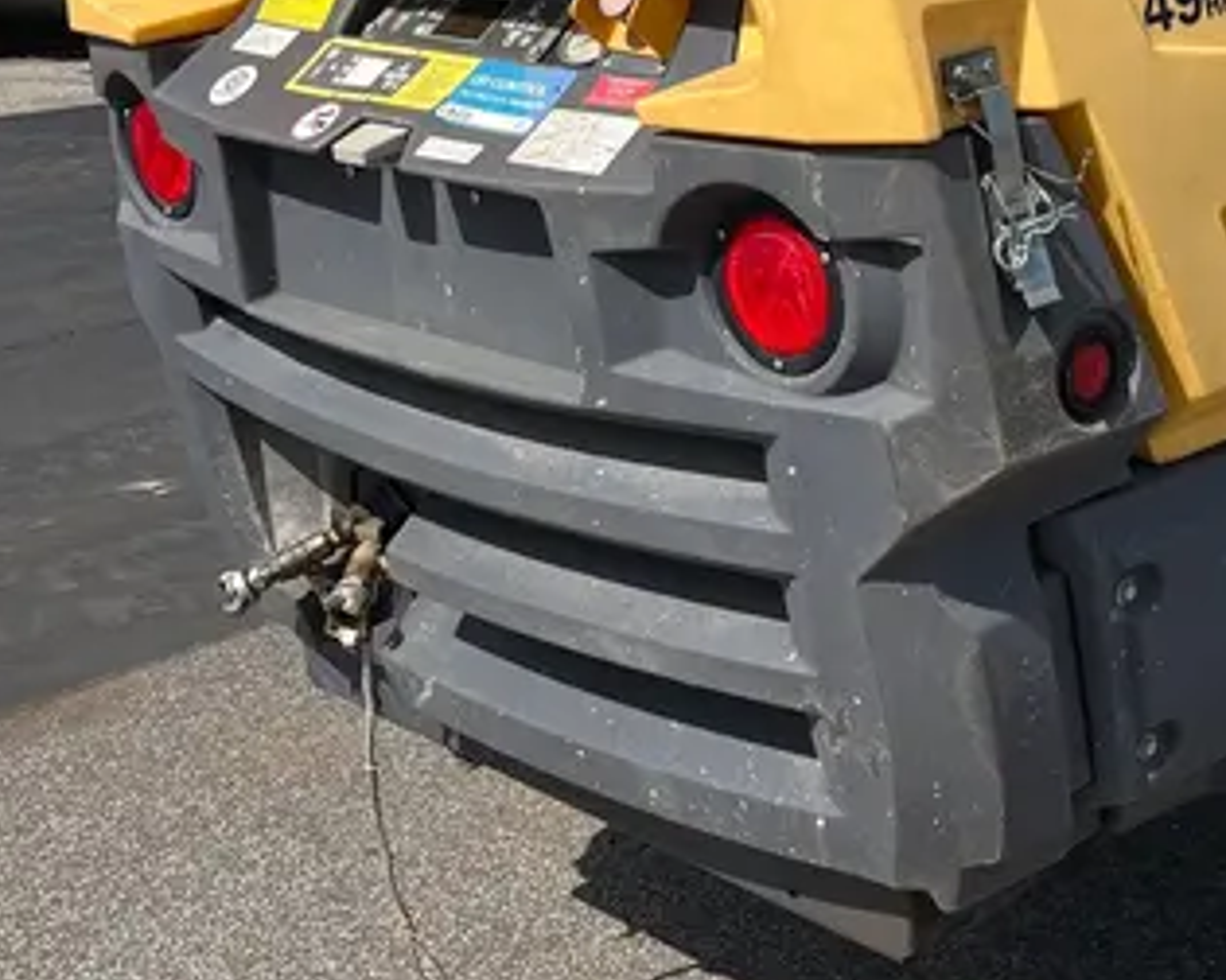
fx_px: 2141
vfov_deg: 25.6
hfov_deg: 31.4
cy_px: 309
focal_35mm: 59
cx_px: 930
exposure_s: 1/4484
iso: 50
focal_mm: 5.1
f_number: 1.6
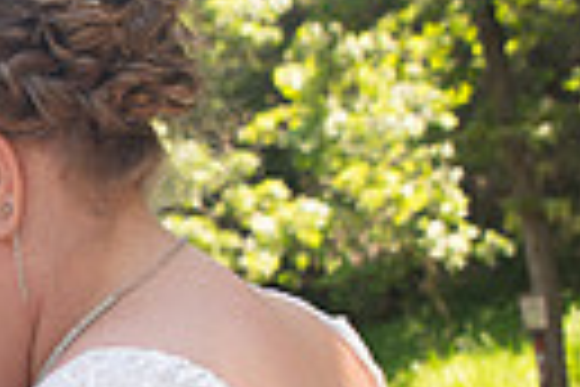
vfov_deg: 12.4
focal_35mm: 108
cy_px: 475
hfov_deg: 18.0
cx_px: -121
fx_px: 1740
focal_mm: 24
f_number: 3.5
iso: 31
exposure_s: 1/125
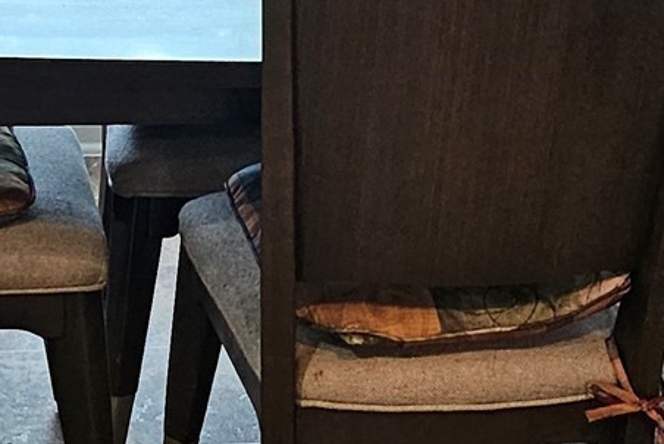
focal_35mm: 113
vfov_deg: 11.6
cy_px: -221
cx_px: 172
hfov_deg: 18.0
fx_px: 2085
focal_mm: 5
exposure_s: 1/120
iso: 200
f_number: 1.8
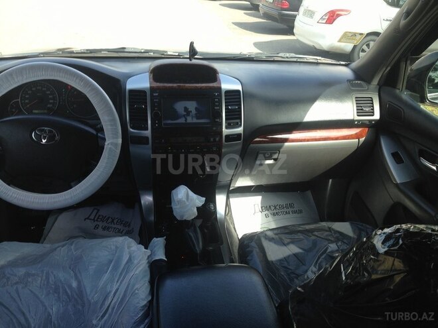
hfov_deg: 55.4
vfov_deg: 42.9
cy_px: 164
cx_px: 219
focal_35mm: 33
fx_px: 418
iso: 50
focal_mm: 4.12
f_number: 2.4
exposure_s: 1/241
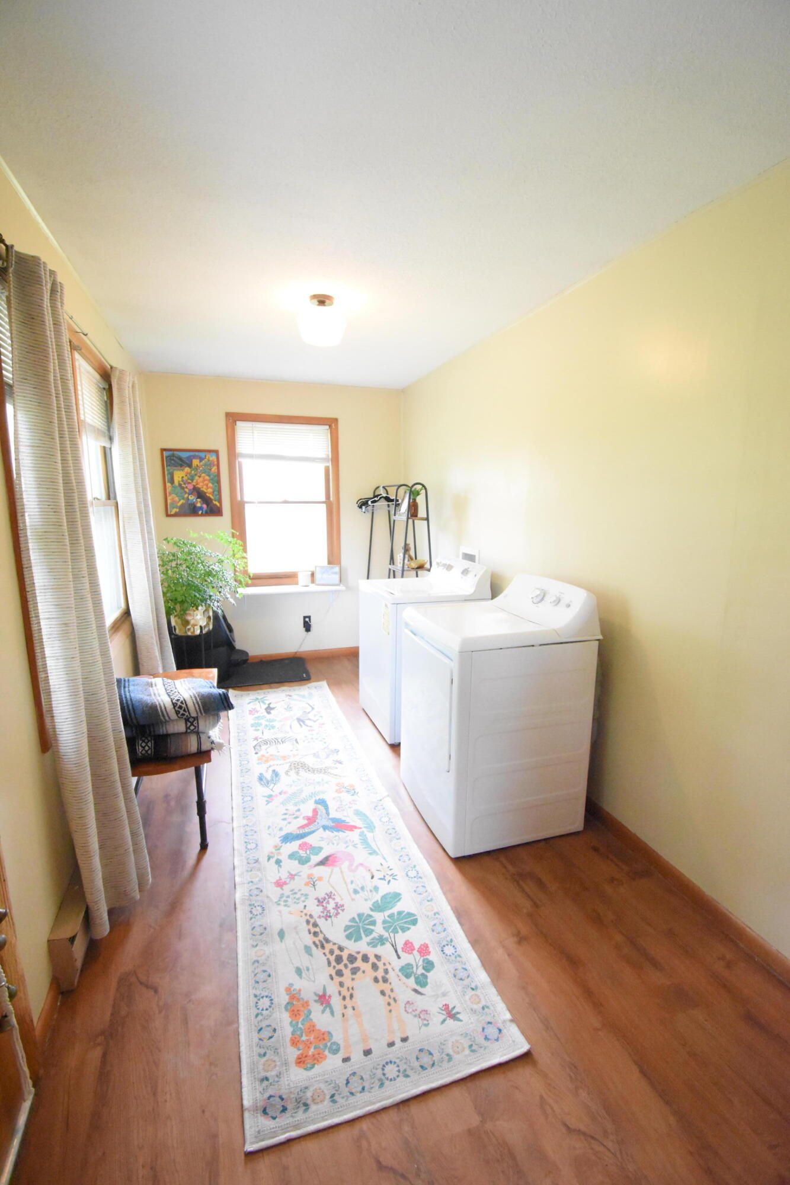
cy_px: 592
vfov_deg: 100.4
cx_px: 395
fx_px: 494
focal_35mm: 15
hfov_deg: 77.3
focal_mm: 10
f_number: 4.5
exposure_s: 1/125
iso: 8000
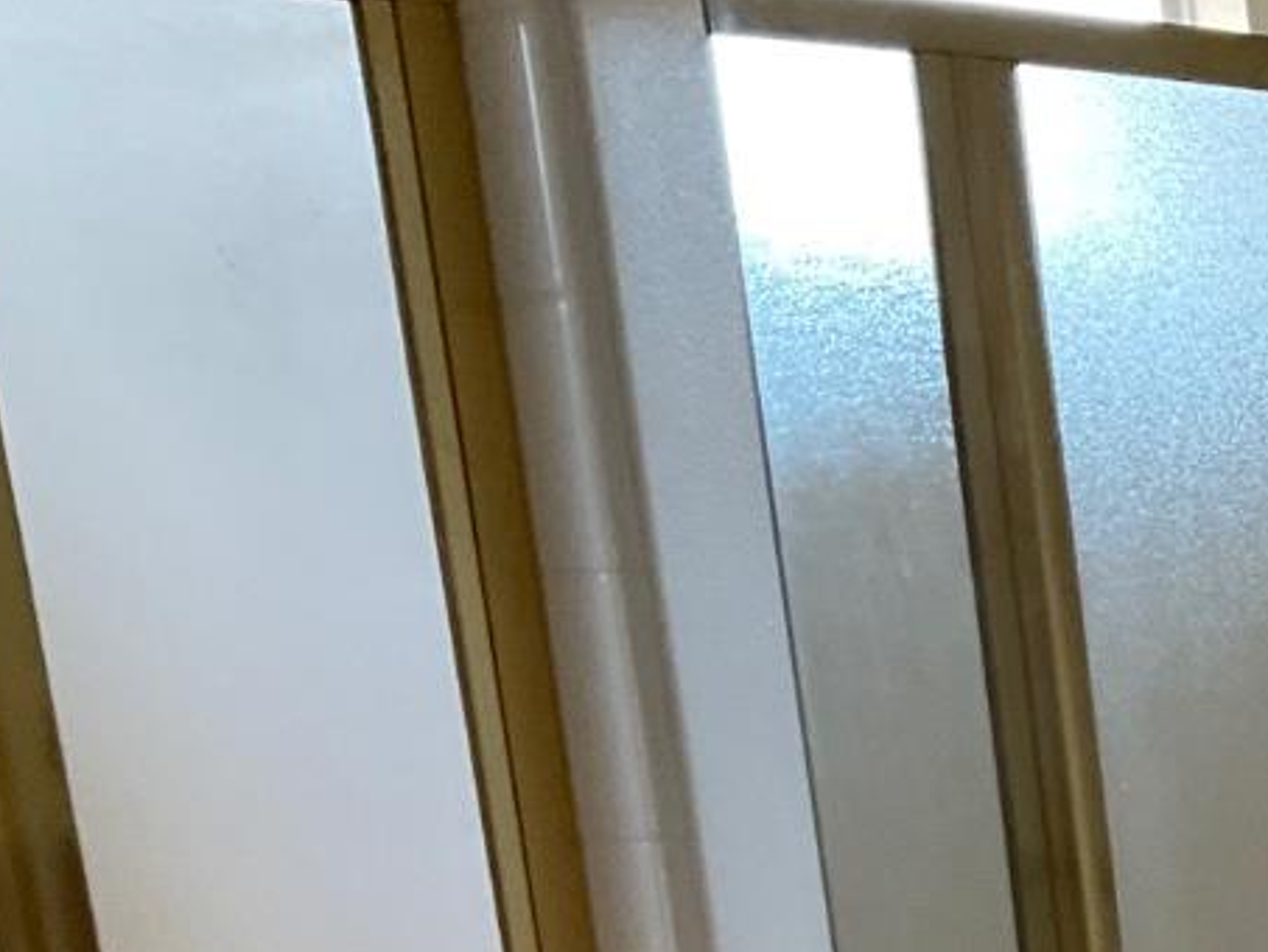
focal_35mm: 96
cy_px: 1435
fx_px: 3517
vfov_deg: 14.4
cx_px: 2021
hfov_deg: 17.8
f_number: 1.8
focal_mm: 3
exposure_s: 1/60
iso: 100
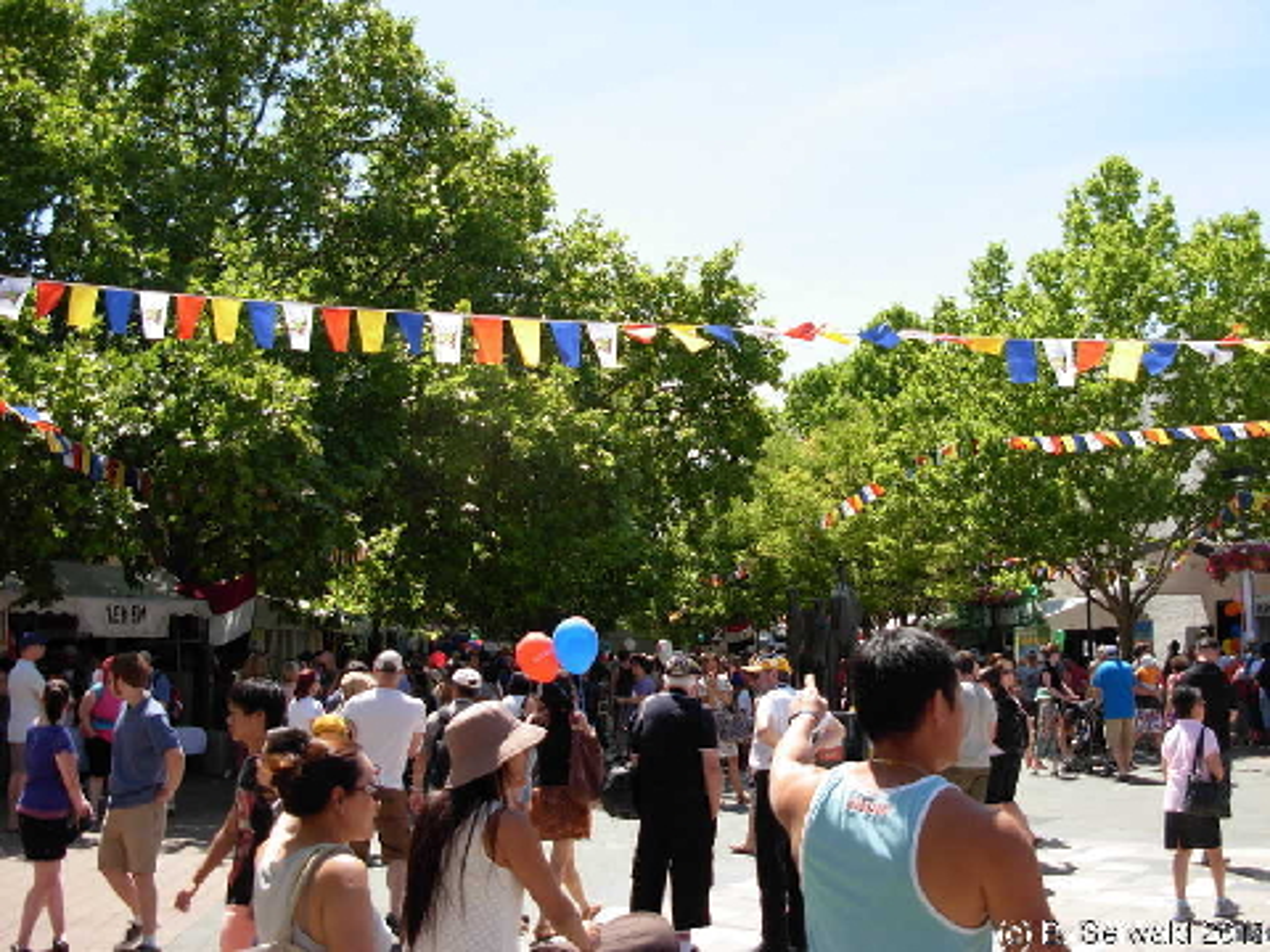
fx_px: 1394
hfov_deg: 49.0
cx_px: 635
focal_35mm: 38
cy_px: 476
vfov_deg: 37.7
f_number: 2.9
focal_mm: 6.3
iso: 79
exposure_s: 1/664
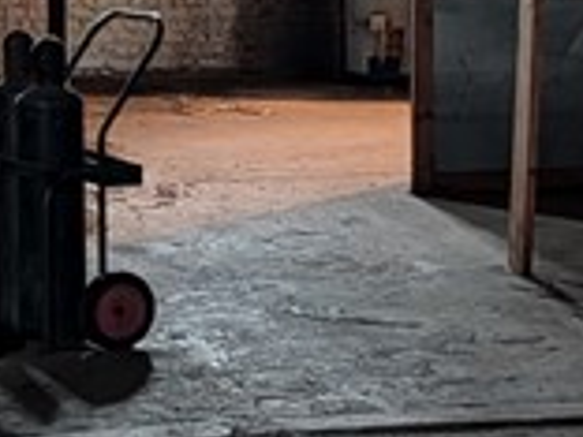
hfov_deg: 12.5
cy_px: 153
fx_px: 2644
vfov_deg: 9.4
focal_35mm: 157
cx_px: 469
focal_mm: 6.9
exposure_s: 1/19.9
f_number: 1.68
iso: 150
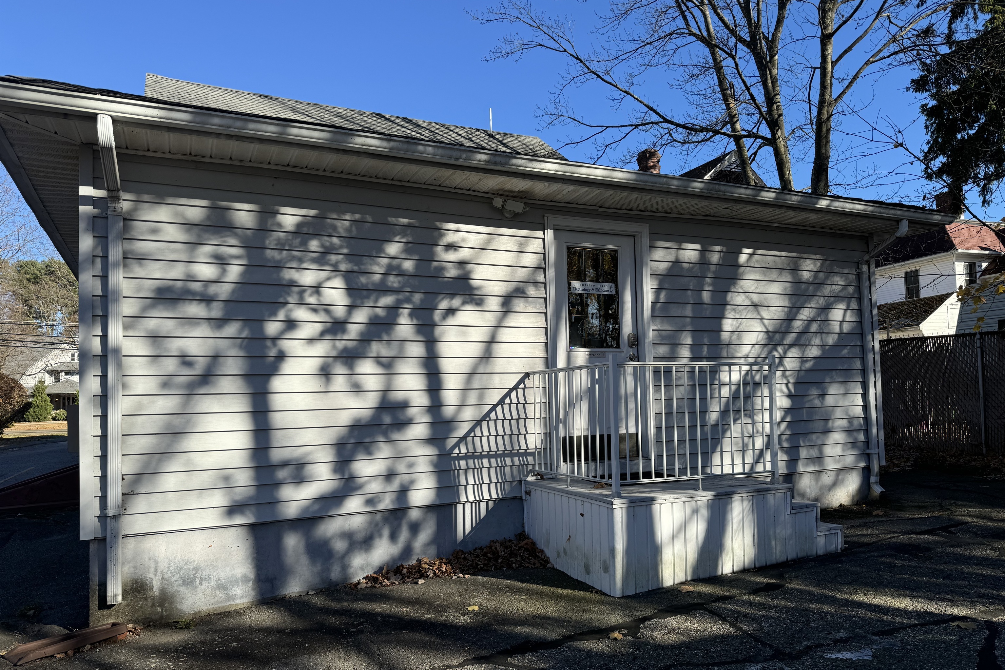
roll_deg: +1.7
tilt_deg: +2.6
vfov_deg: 51.2
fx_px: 698
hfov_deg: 71.5
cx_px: 503
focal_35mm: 25
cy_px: 366
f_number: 1.78
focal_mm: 6.76
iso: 80
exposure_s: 1/2710
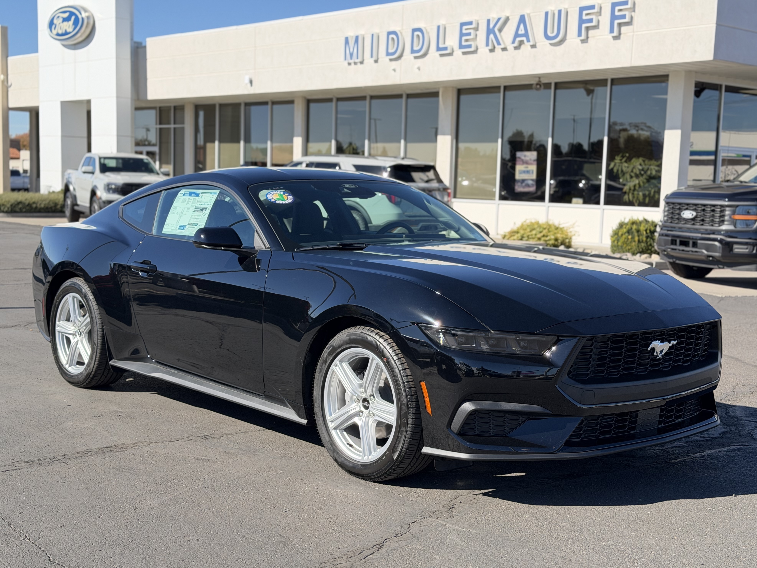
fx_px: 1071
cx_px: 380
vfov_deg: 29.7
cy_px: 284
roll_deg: -1.4
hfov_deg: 38.9
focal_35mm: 49
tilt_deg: -6.7
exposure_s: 1/2342
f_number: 1.78
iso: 100
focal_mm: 6.76
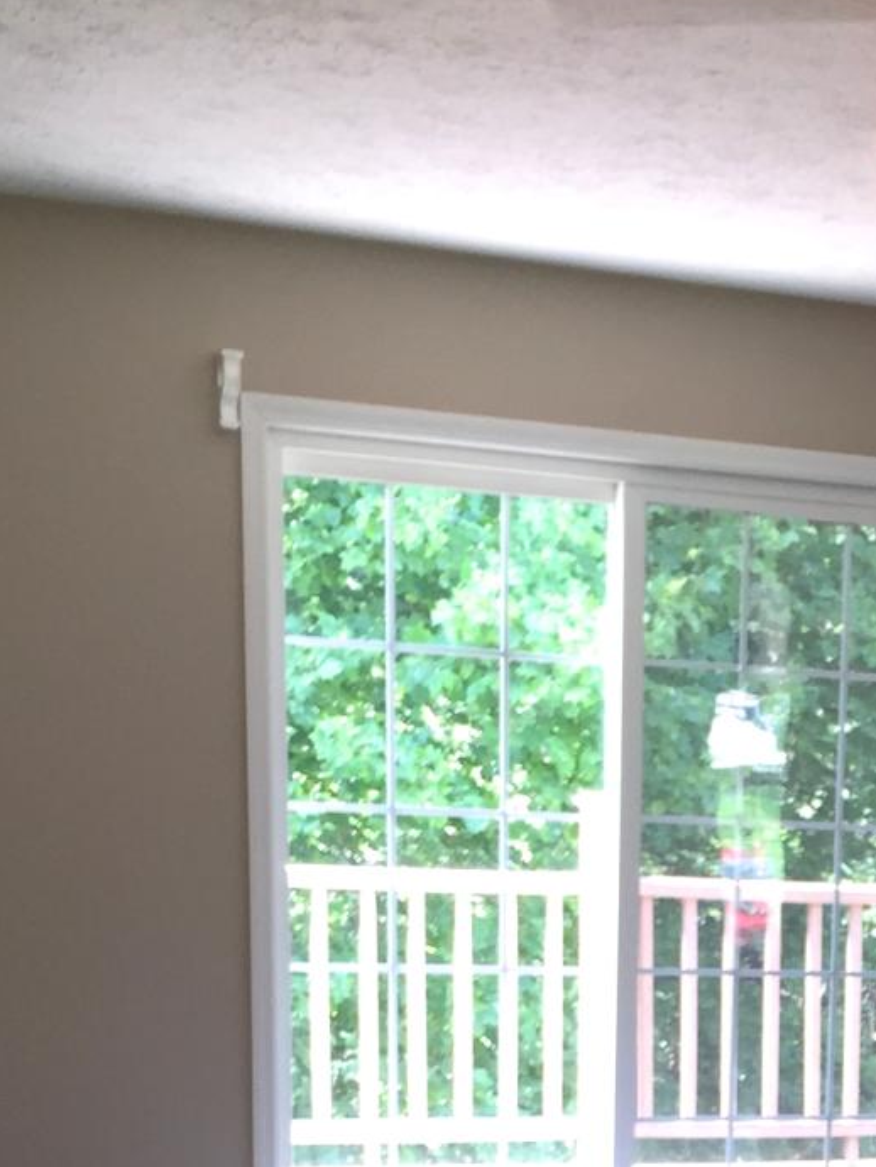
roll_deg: -2.7
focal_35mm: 84
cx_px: 1074
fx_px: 2833
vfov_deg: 21.5
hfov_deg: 16.8
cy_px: 1431
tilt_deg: -12.9
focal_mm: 4.15
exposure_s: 1/30
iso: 40
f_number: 2.2
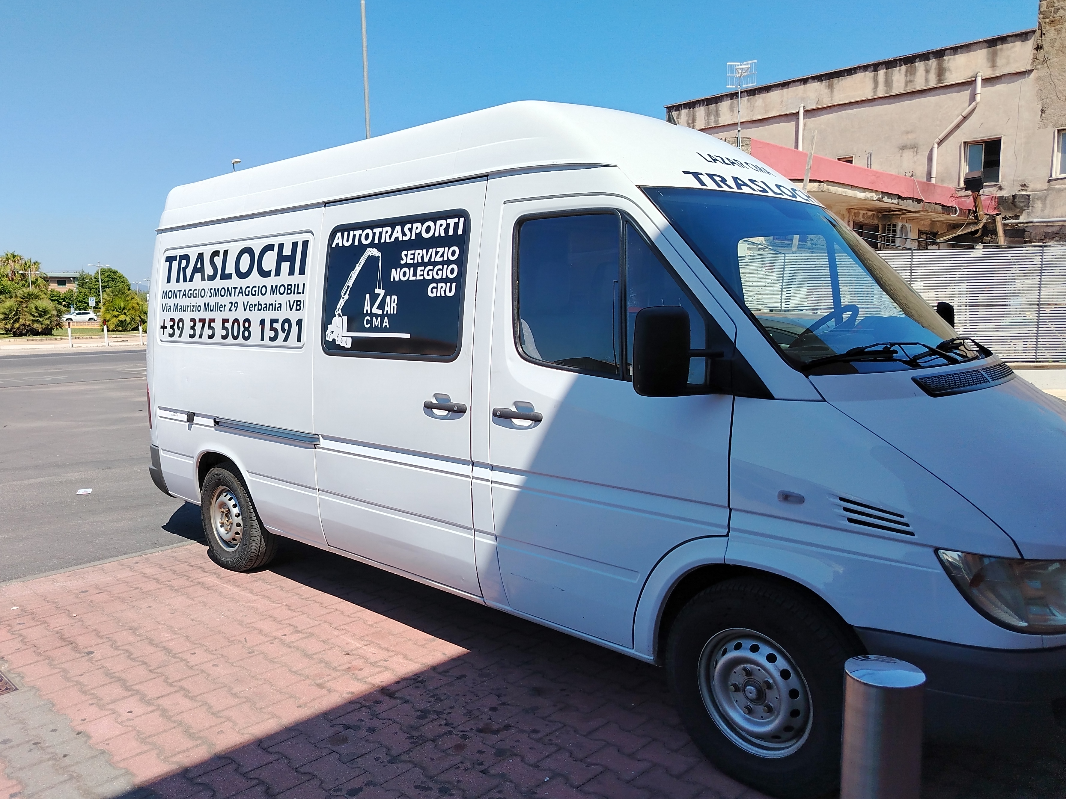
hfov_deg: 65.2
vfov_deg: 51.4
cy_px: 408
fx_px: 831
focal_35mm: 27
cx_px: 494
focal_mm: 5.25
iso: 100
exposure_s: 1/939
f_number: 1.75
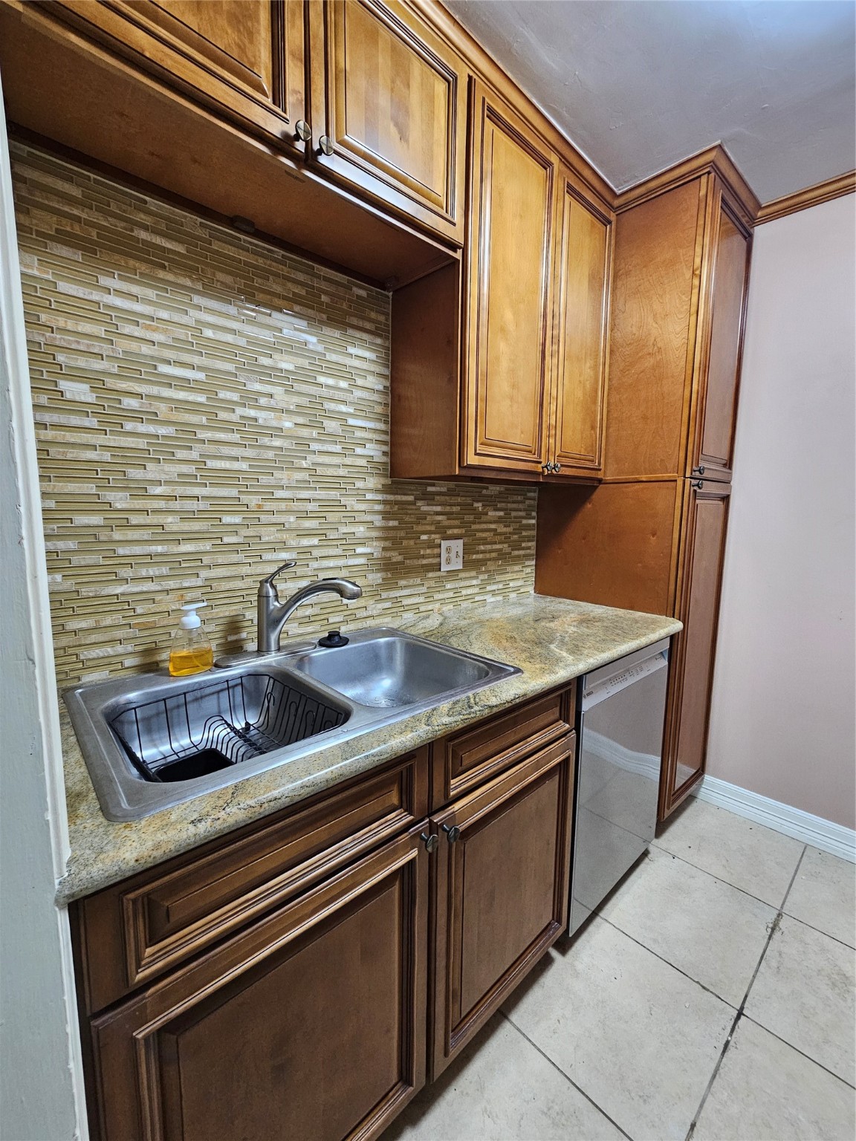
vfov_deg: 106.2
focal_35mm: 13
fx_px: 429
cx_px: 428
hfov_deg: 89.9
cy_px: 570
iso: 400
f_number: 2.2
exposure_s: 1/30
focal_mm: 2.2
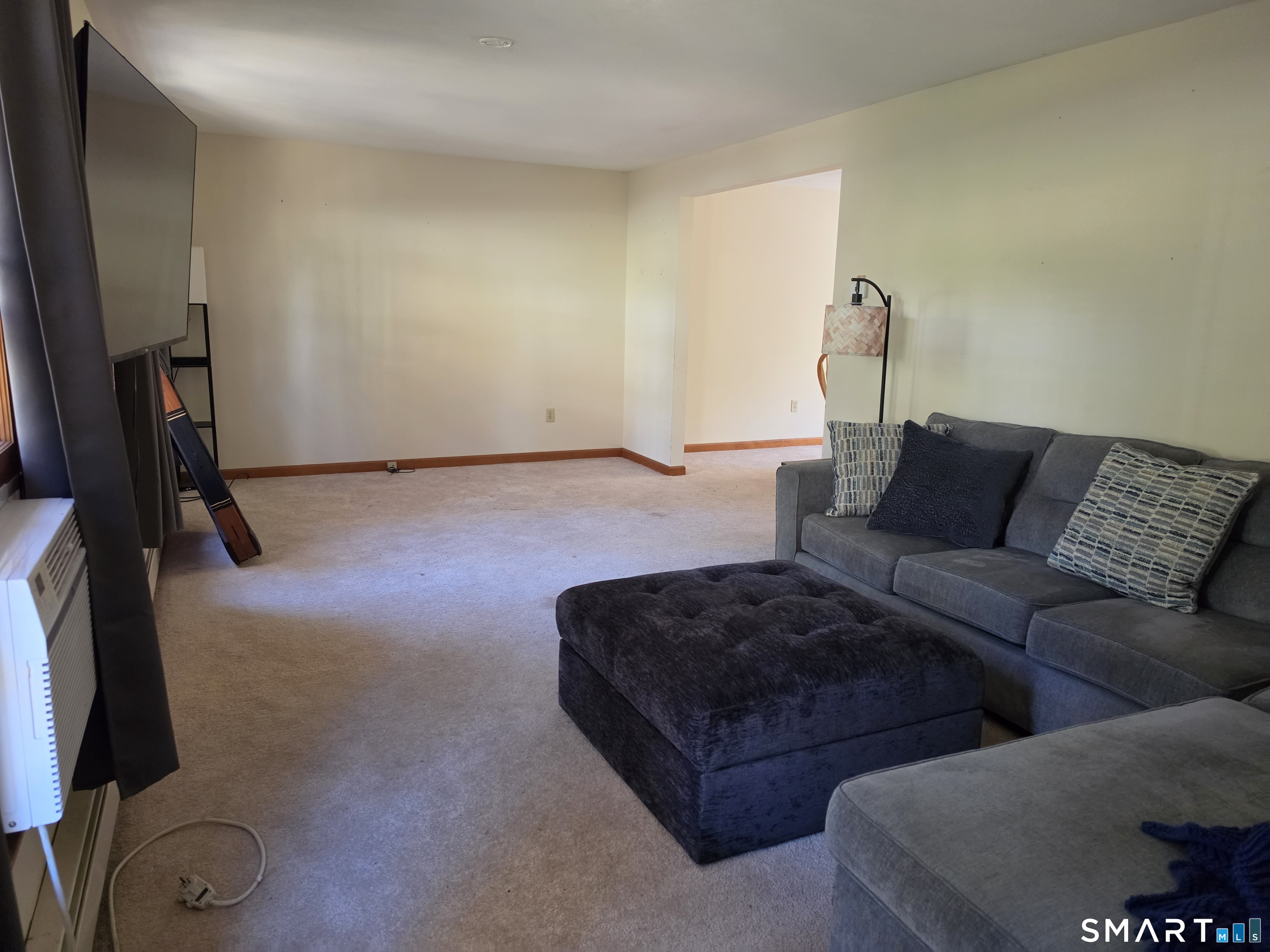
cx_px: 635
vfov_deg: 58.9
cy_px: 476
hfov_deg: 73.9
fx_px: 844
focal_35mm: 23
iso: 640
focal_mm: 6.5
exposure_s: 1/120
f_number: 1.4
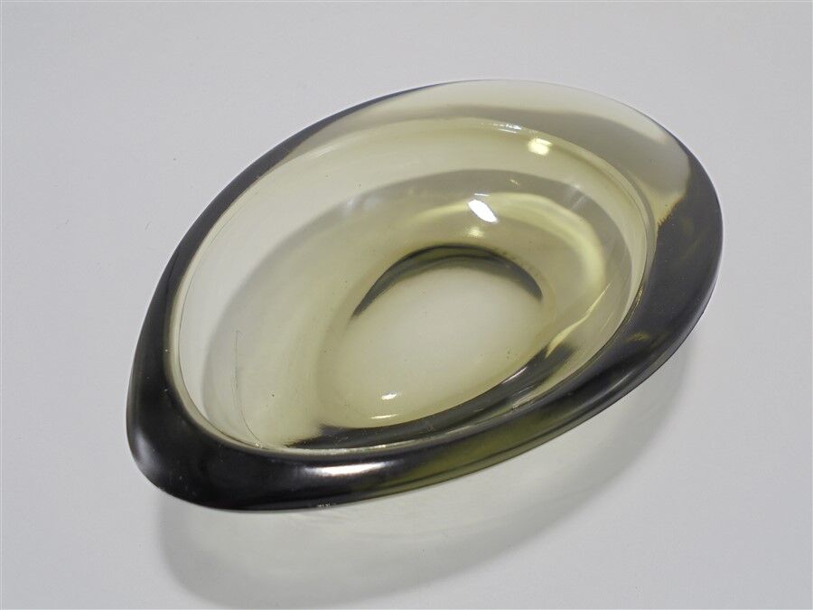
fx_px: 681
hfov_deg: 61.7
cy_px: 305
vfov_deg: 48.2
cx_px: 406
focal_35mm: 29
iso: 100
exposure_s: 1/30
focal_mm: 5.3
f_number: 3.7
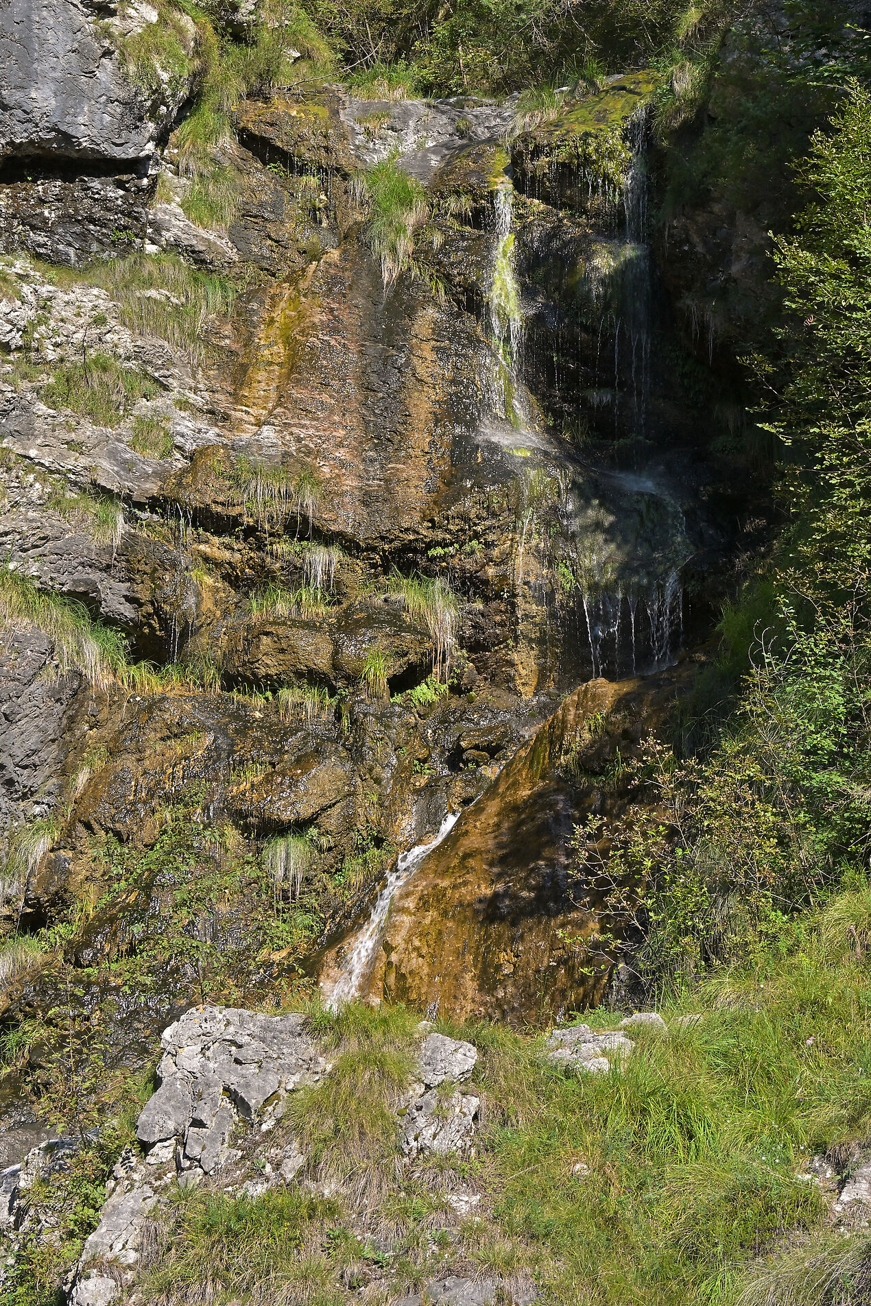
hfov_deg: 21.6
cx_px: 466
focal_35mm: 63
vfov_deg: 31.8
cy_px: 529
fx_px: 2286
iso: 400
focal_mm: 50
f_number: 20
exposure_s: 1/100
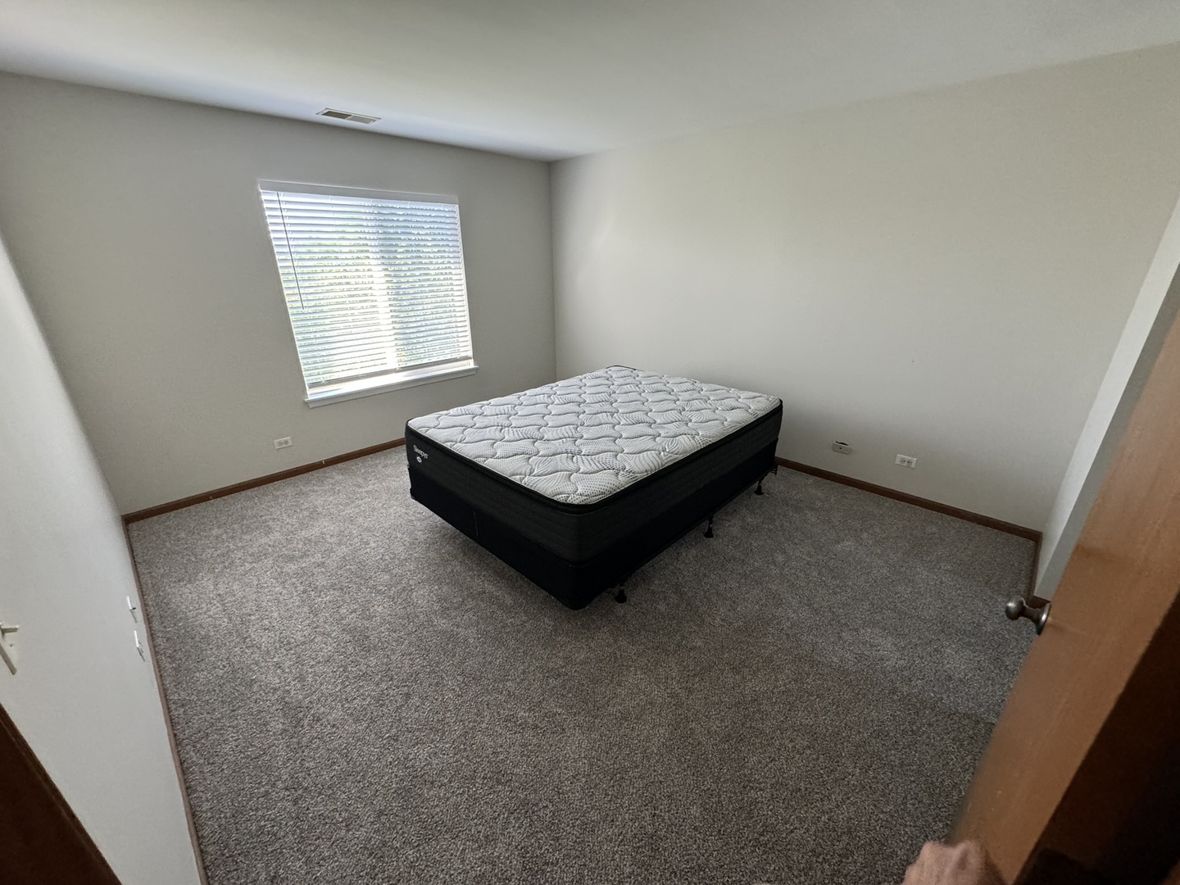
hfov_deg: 102.1
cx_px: 590
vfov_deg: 85.7
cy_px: 442
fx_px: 477
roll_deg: +0.7
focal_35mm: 14
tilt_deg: -20.9
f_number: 2.2
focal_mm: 2.22
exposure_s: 1/99
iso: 320
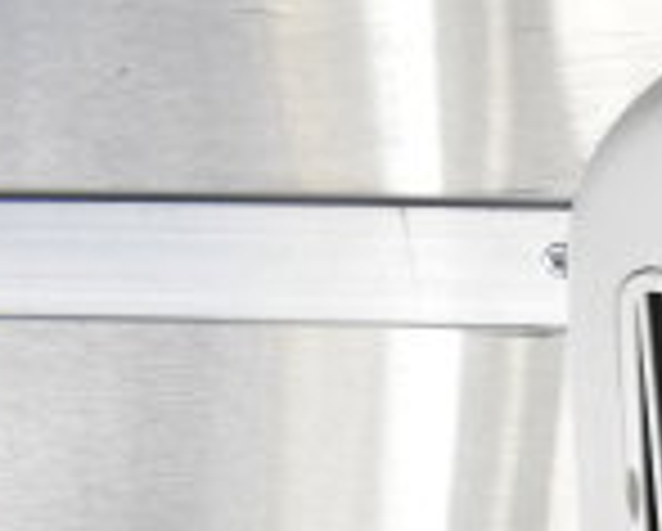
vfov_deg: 14.0
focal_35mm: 105
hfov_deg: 15.0
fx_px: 2060
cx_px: 1315
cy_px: 727
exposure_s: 1/30
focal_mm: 18
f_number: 3.5
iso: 1000
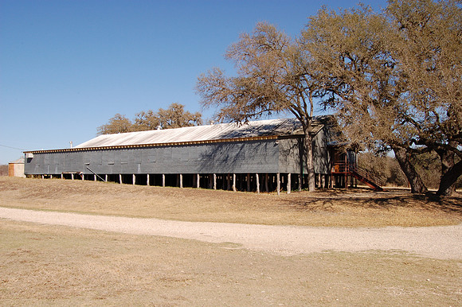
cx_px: 231
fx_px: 385
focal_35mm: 30
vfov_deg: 43.6
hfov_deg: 62.0
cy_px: 154
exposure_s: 1/160
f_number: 14
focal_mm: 20
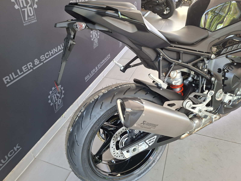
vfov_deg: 58.9
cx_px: 120
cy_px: 90
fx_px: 160
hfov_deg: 73.9
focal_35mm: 23
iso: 320
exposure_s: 1/120
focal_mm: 5.54
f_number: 1.8
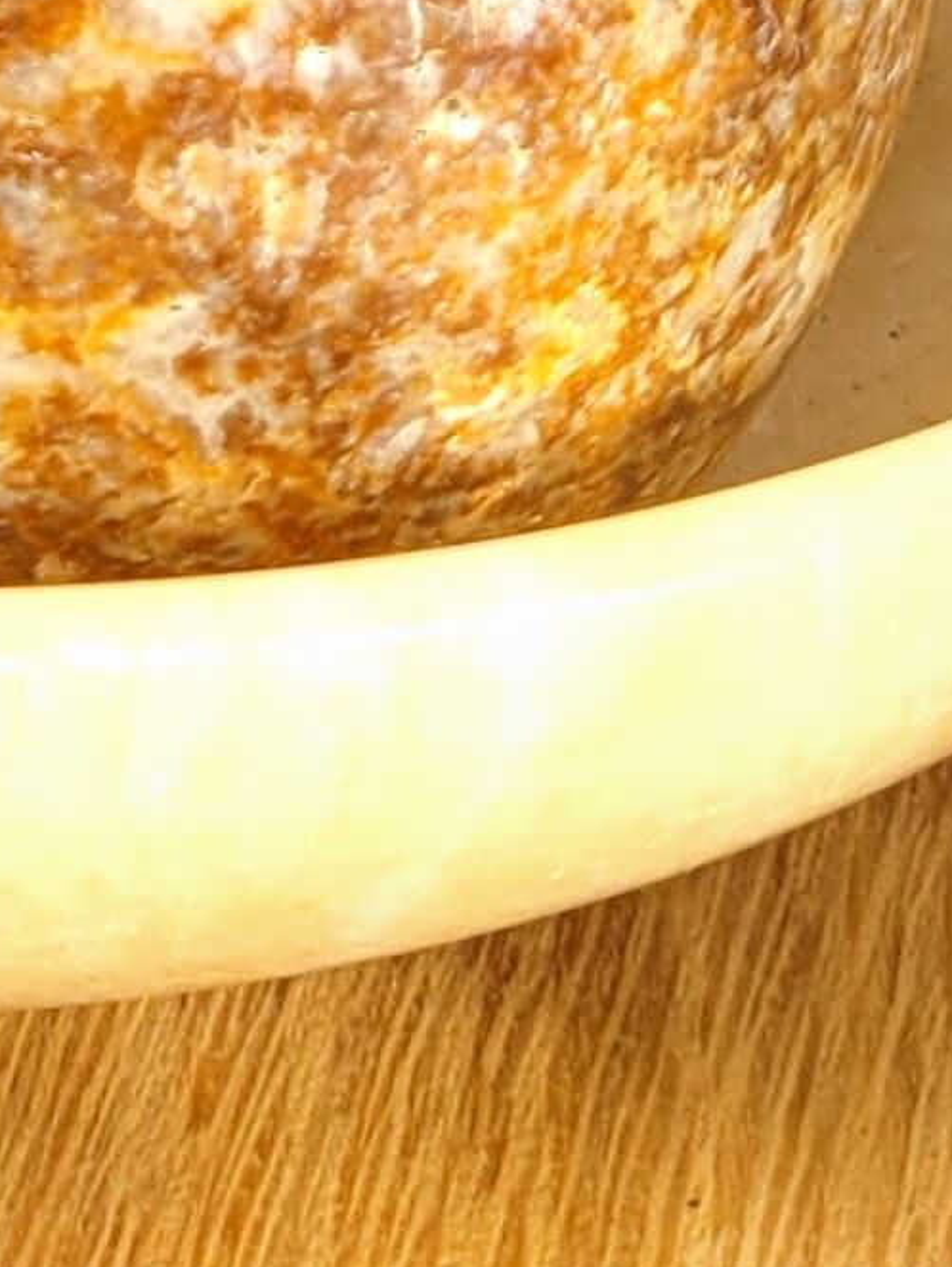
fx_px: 5788
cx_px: -94
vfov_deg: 11.4
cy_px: -1215
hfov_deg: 9.3
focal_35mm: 158
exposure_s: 1/1126
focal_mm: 5.4
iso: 40
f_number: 1.8
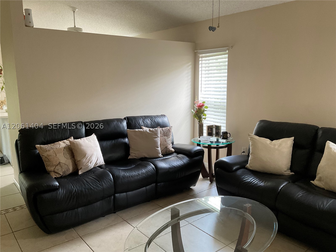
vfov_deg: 48.2
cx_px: 168
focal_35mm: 29
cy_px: 126
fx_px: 281
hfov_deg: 61.7
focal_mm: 3
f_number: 1.8
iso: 160
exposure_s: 1/60
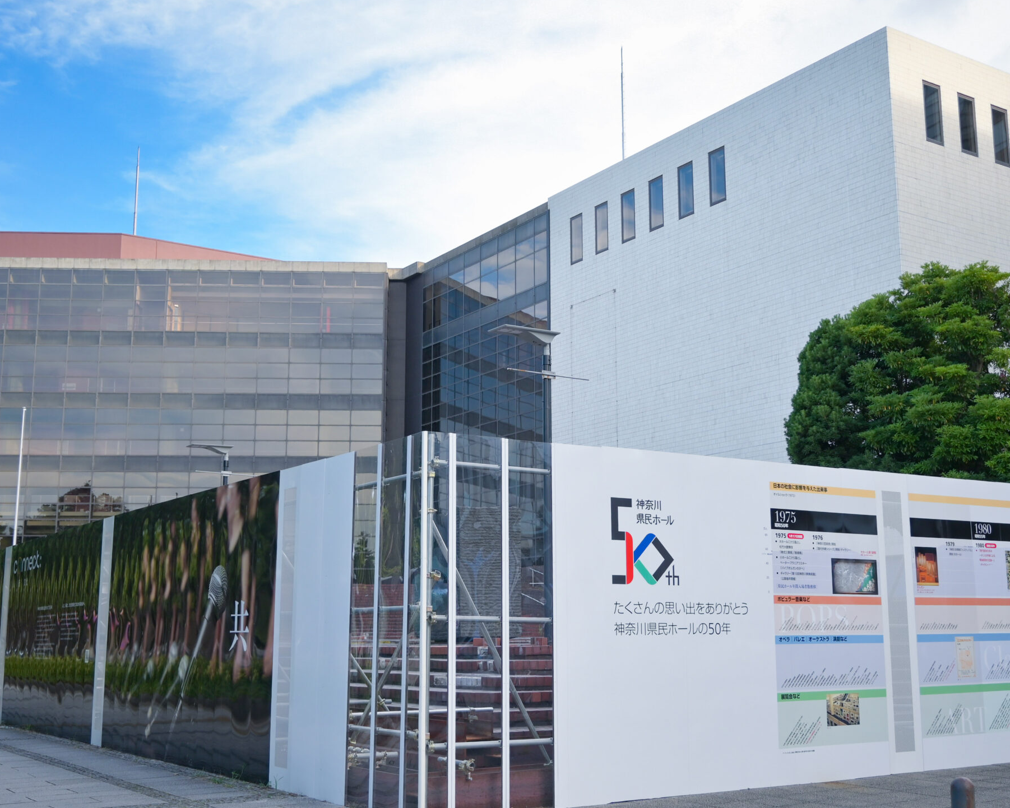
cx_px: 517
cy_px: 408
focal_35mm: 41
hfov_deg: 44.8
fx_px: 1226
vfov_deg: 36.5
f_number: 4
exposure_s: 1/250
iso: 100
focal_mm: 20.5
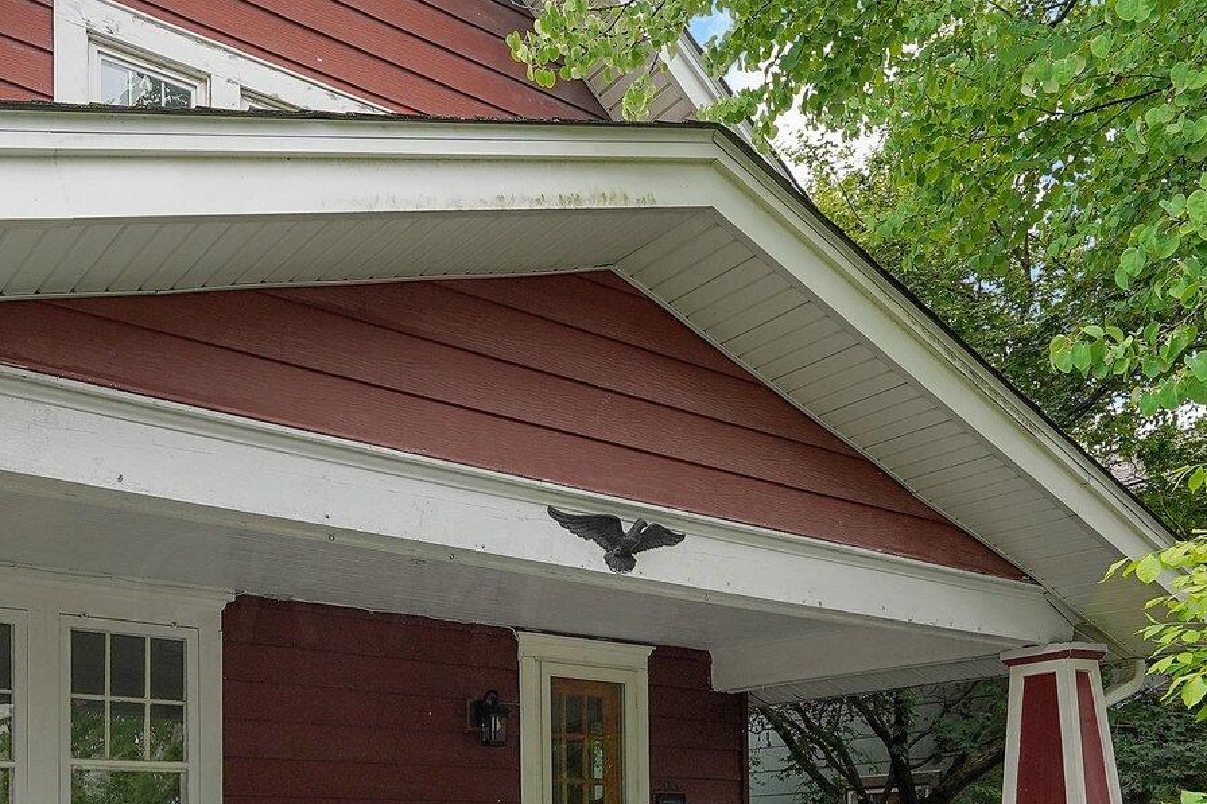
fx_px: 1073
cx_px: 410
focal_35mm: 32
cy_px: 589
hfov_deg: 57.5
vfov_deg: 40.1
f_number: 6.3
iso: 500
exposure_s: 1/250
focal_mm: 14
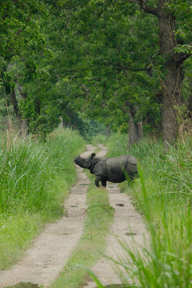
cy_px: 144
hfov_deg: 4.0
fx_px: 2760
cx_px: 96
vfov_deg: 6.0
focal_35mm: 345
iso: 640
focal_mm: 230
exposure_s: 1/680
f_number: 6.7
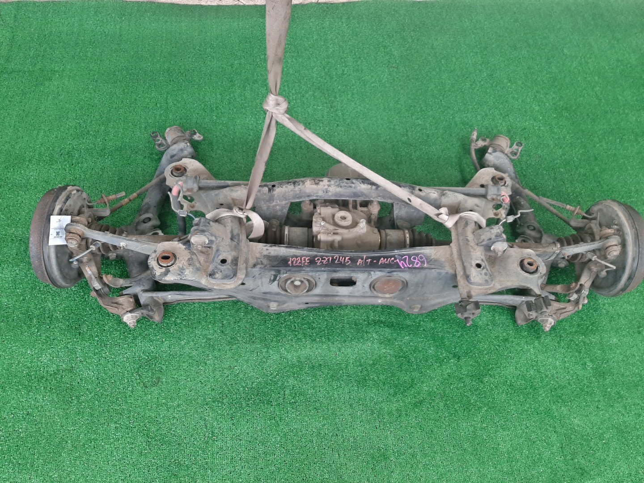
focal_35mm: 26
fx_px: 484
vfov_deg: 53.1
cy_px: 242
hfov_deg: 67.3
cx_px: 322
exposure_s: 1/50
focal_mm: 3.93
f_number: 1.7
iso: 136
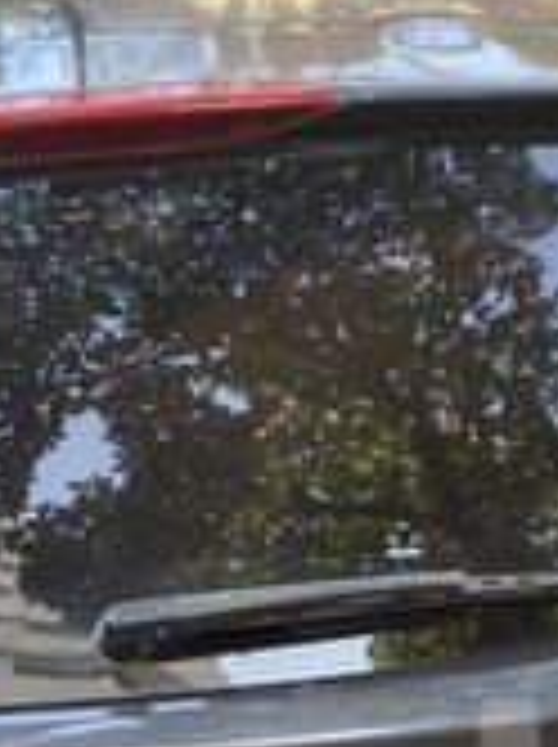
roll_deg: +5.4
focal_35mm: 94
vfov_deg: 19.8
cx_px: 162
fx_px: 2026
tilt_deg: -25.6
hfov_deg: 15.6
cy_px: 855
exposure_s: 1/121
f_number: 1.8
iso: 80
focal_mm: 4.25
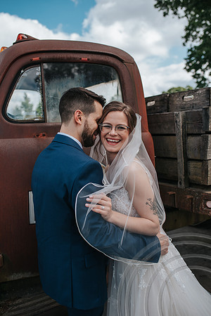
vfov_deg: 54.4
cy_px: 158
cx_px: 106
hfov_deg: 37.9
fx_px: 308
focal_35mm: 35
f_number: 3.2
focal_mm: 35
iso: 140
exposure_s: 1/800
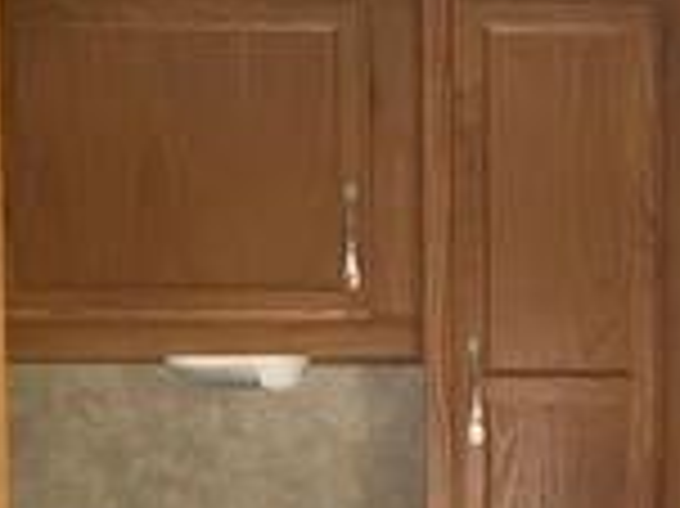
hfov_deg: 25.0
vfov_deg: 18.6
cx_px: 518
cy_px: 521
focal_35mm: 77
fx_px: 1511
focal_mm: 3
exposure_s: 1/92
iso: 64
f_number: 1.8
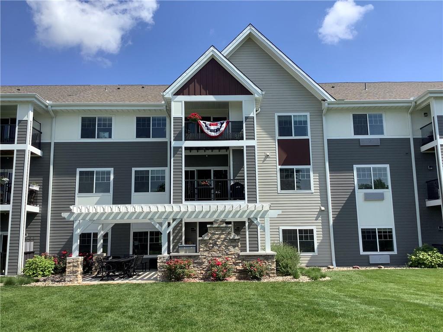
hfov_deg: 58.4
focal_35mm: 31
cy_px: 166
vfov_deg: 45.4
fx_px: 397
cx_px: 222
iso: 25
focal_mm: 3.3
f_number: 2.4
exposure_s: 1/1199
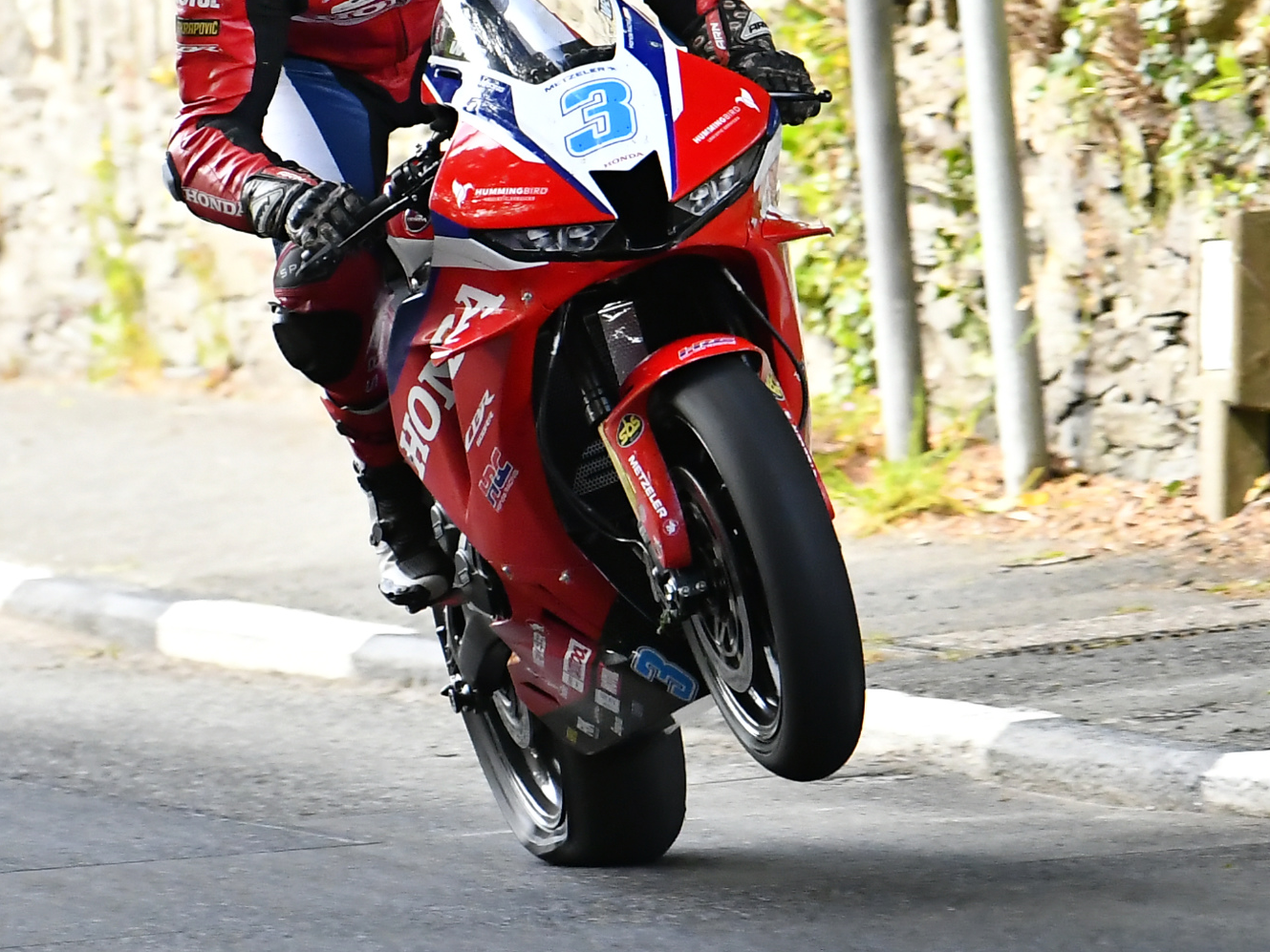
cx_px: 634
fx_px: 13539
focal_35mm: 369
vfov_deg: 4.0
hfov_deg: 5.4
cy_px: 303
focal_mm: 170
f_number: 2.8
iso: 3200
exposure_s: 1/1250
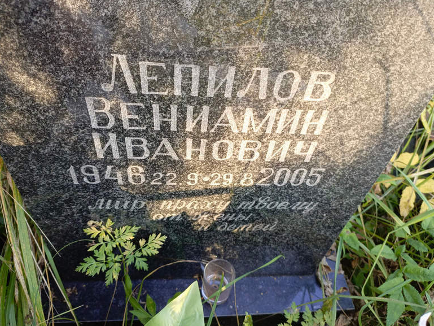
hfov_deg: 67.3
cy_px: 158
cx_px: 218
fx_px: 326
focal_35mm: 26
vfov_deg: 53.1
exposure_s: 1/50
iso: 188
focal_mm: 4.76
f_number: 1.69
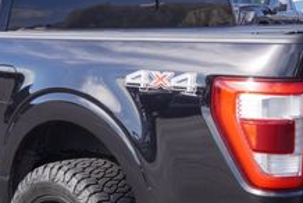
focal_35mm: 97
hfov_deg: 21.0
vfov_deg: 14.1
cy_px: 157
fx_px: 818
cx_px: 138
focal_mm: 22
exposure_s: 1/125
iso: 100
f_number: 6.3
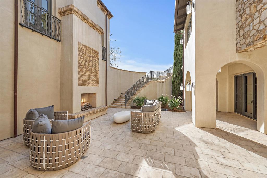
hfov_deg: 104.2
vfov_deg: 81.2
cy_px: 89
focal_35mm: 14
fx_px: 104
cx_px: 134
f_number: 7.1
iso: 160
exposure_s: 1/320
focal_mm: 14
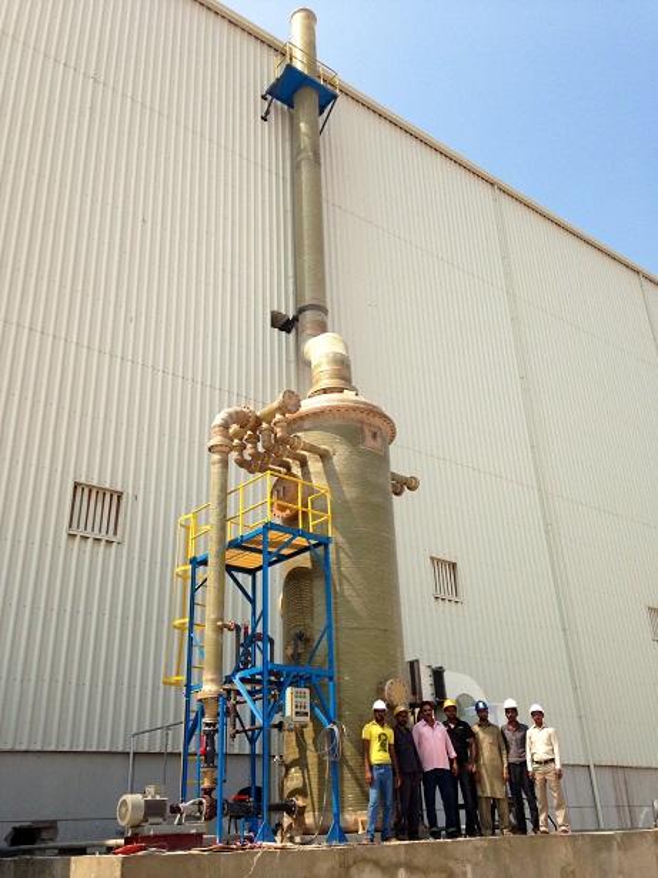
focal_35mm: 33
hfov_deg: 42.9
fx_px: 837
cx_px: 329
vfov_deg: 55.4
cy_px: 439
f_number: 2.4
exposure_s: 1/1466
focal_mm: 4.12
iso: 50
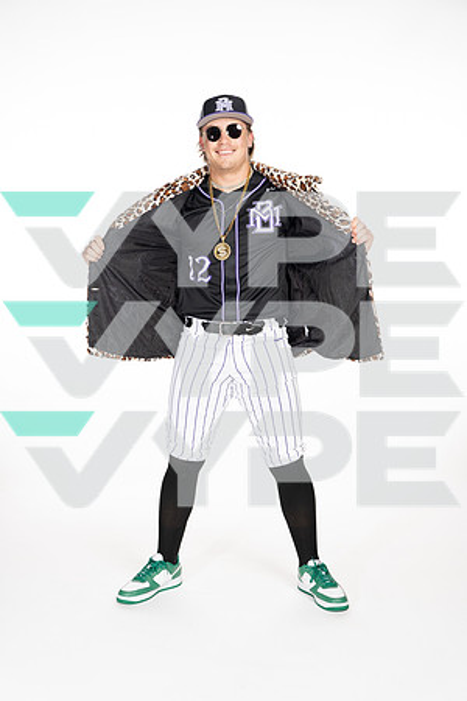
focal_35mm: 50
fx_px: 973
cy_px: 350
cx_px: 234
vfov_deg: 39.6
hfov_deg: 27.0
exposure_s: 1/250
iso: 250
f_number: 5.6
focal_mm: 50
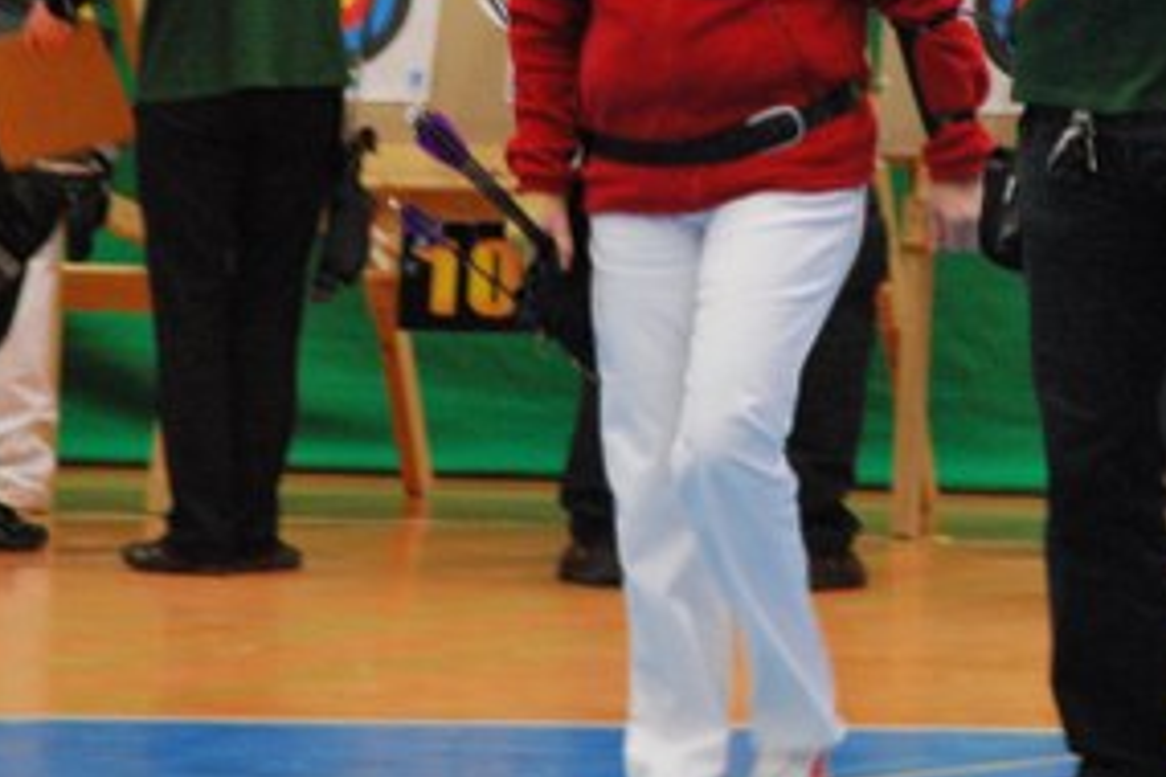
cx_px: 704
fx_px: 14740
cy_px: 0
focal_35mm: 455
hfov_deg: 4.5
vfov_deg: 3.0
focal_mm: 135
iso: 1600
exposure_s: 1/50
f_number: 5.6
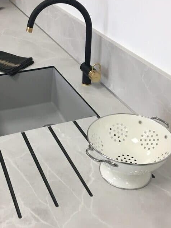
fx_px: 303
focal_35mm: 46
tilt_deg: -30.7
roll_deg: +0.7
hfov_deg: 31.3
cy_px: 113
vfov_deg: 41.2
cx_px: 56
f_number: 2.2
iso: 40
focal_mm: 4.15
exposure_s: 1/33
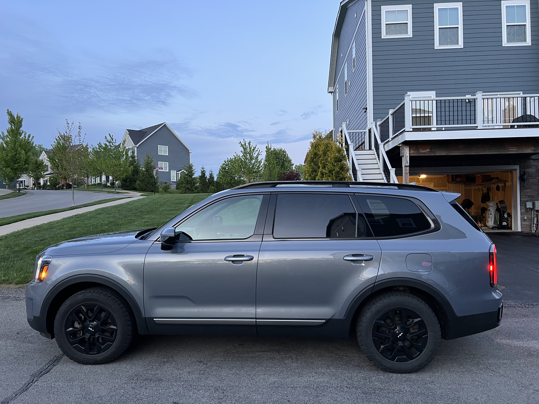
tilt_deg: +0.0
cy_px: 202
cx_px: 270
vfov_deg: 53.1
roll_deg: +0.9
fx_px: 405
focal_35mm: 26
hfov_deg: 67.3
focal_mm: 5.7
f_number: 1.5
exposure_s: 1/59
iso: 125
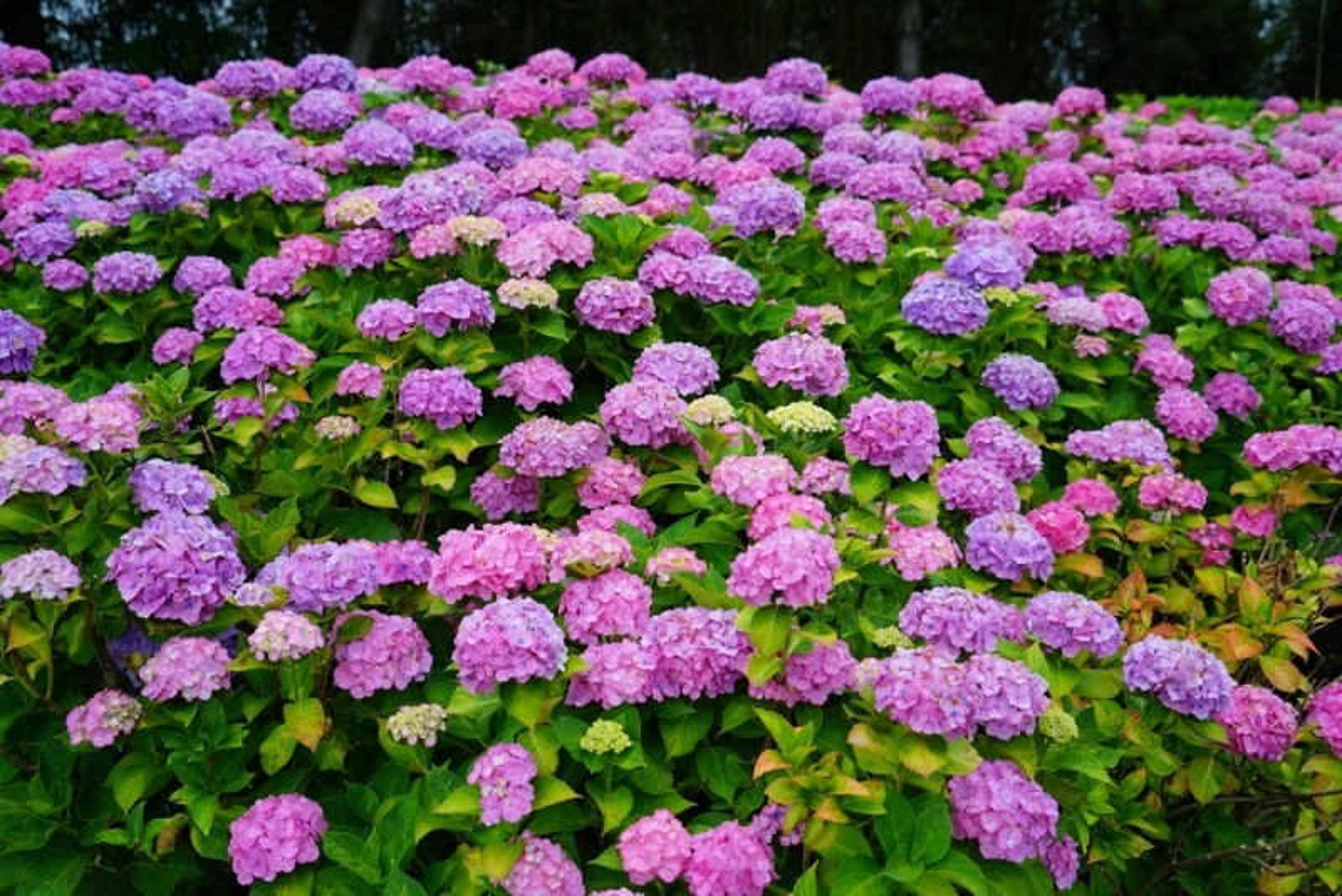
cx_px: 671
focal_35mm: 37
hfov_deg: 51.9
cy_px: 448
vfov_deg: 36.0
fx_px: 1380
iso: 800
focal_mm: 37
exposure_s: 1/1000
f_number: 4
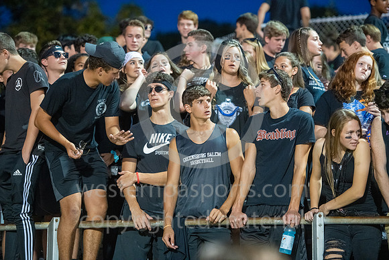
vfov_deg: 11.0
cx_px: 194
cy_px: 130
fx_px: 1351
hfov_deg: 16.4
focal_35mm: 125
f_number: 2.8
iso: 6400
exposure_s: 1/400
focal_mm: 125
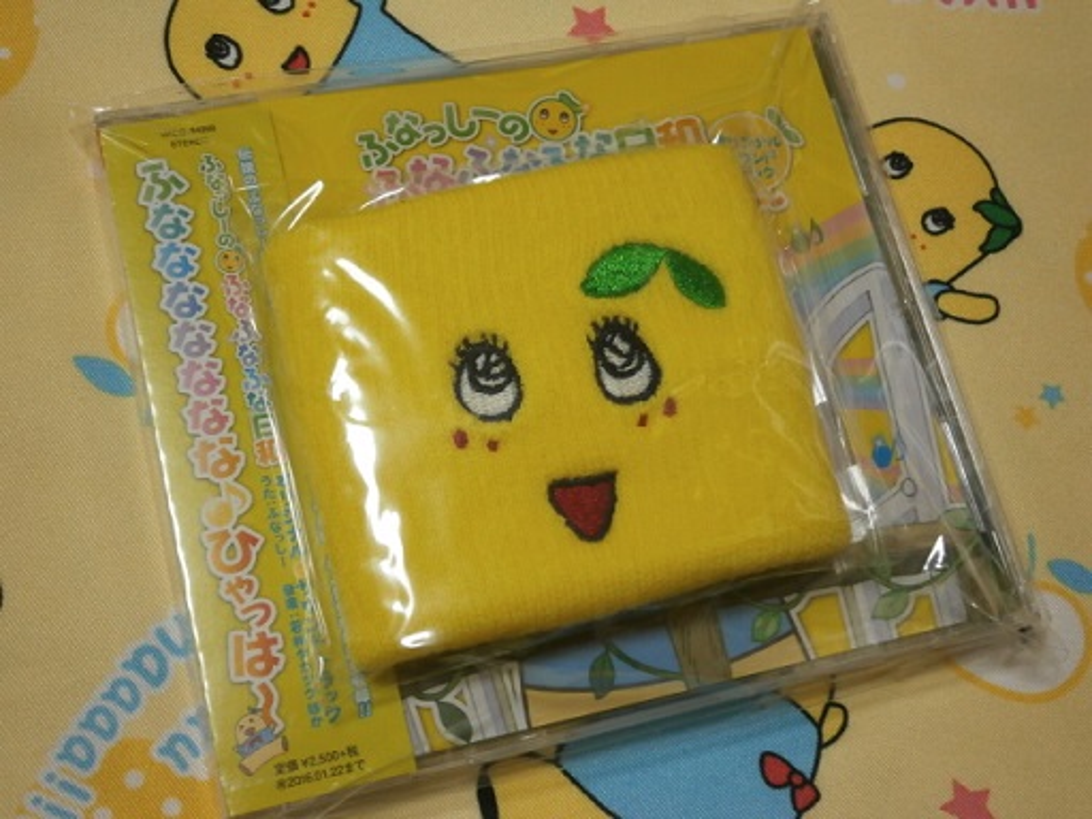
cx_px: 546
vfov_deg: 30.9
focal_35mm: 47
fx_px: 1483
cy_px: 410
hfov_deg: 40.4
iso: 200
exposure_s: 1/13
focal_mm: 8.3
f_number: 3.4
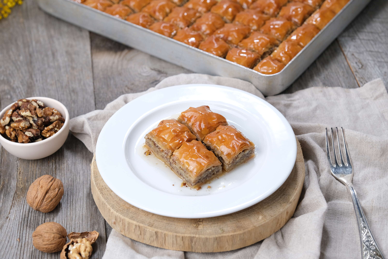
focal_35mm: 68
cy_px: 130
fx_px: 733
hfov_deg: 29.7
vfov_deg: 20.0
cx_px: 194
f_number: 4
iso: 250
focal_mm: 45.5
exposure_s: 1/100
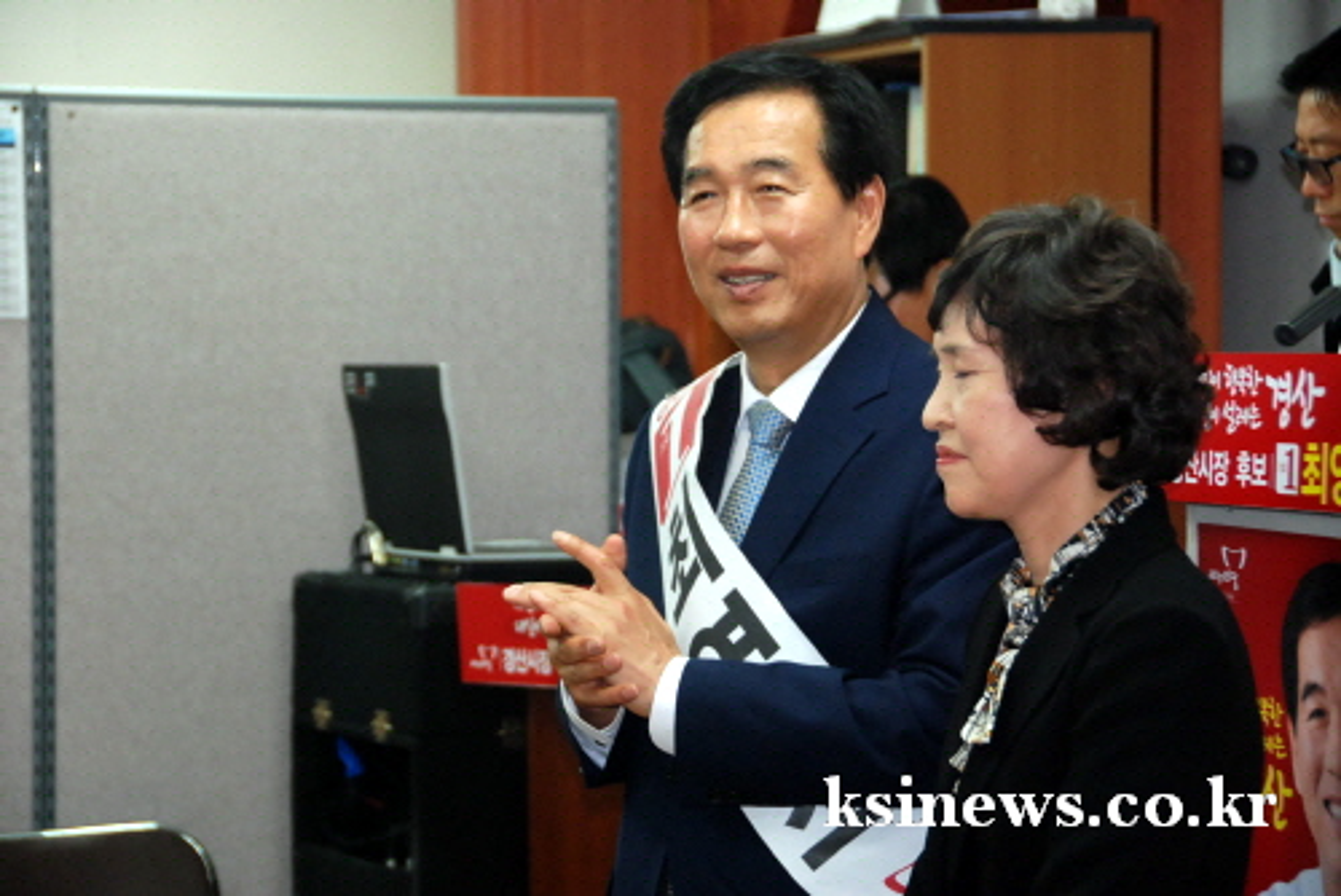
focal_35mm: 120
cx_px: 670
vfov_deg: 11.4
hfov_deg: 17.1
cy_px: 448
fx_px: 4472
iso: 800
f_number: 5.3
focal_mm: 80
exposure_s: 1/60
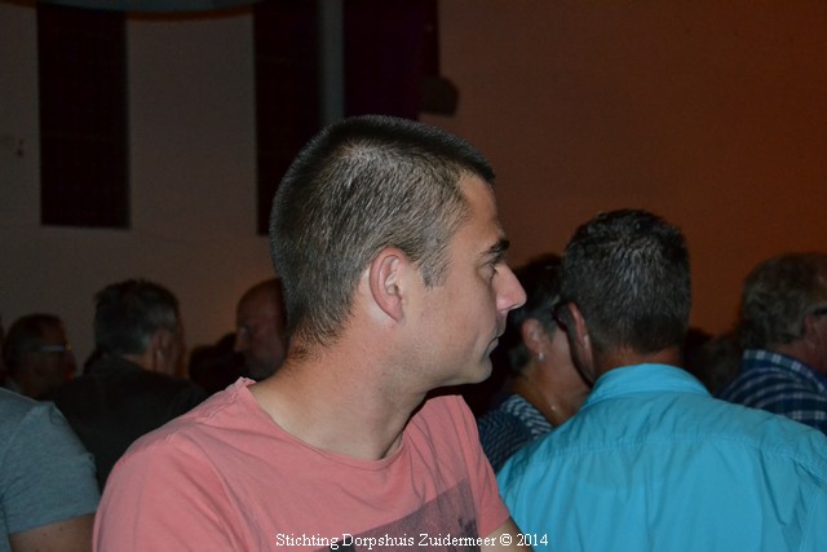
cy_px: 276
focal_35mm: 51
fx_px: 1172
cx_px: 414
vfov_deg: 26.5
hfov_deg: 38.9
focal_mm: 34
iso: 2800
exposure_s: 1/60
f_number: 4.2
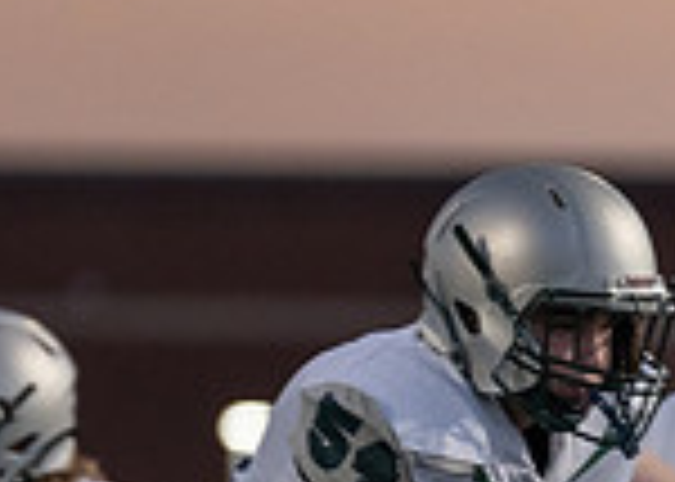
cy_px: 708
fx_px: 21423
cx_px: 865
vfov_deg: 1.3
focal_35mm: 1118
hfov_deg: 1.8
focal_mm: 200
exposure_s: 1/1000
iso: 1250
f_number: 2.8
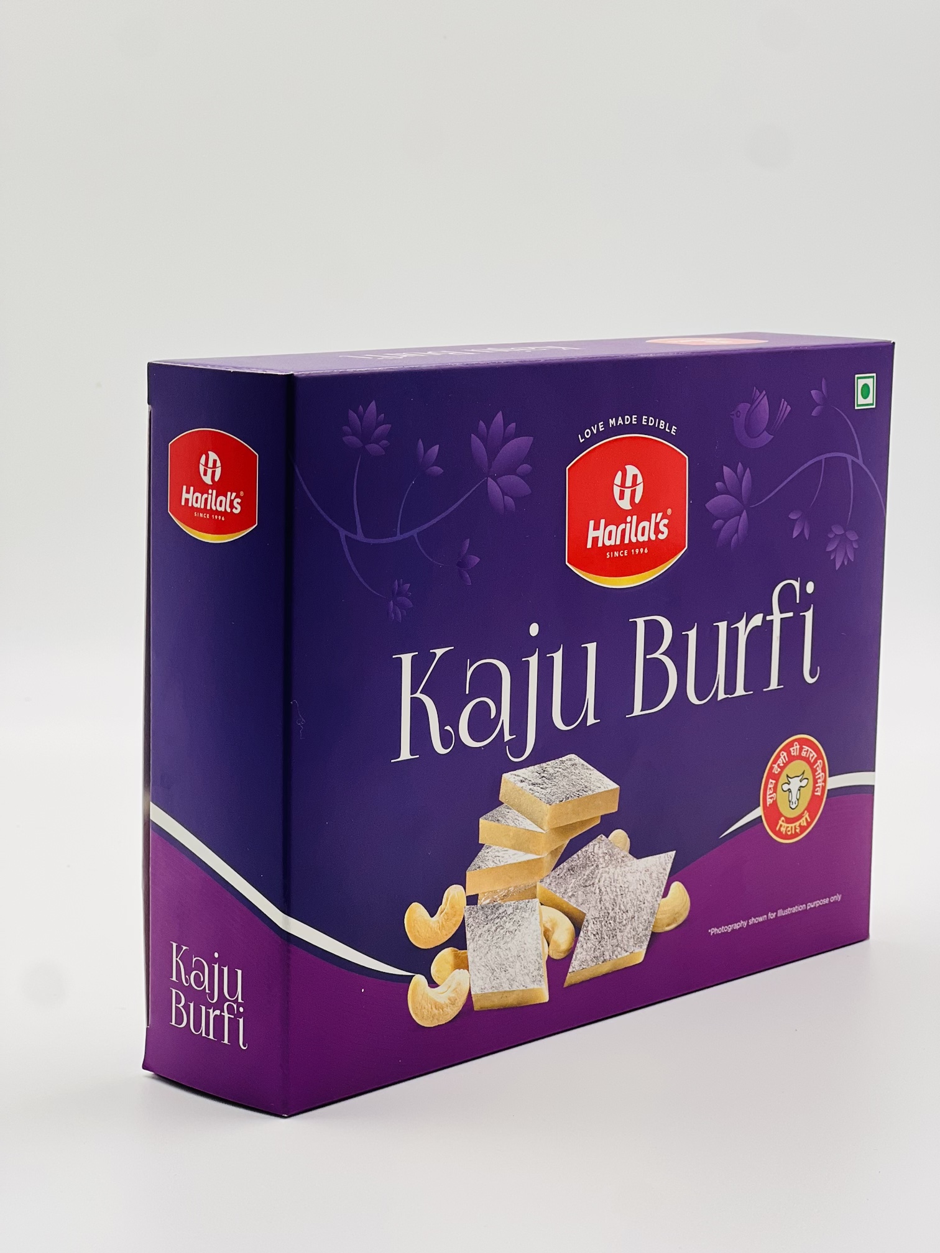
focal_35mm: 77
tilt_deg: -7.5
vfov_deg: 25.3
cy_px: 626
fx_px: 2788
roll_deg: -0.6
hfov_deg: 19.1
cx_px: 470
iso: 64
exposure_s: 1/100
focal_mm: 9
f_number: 2.8
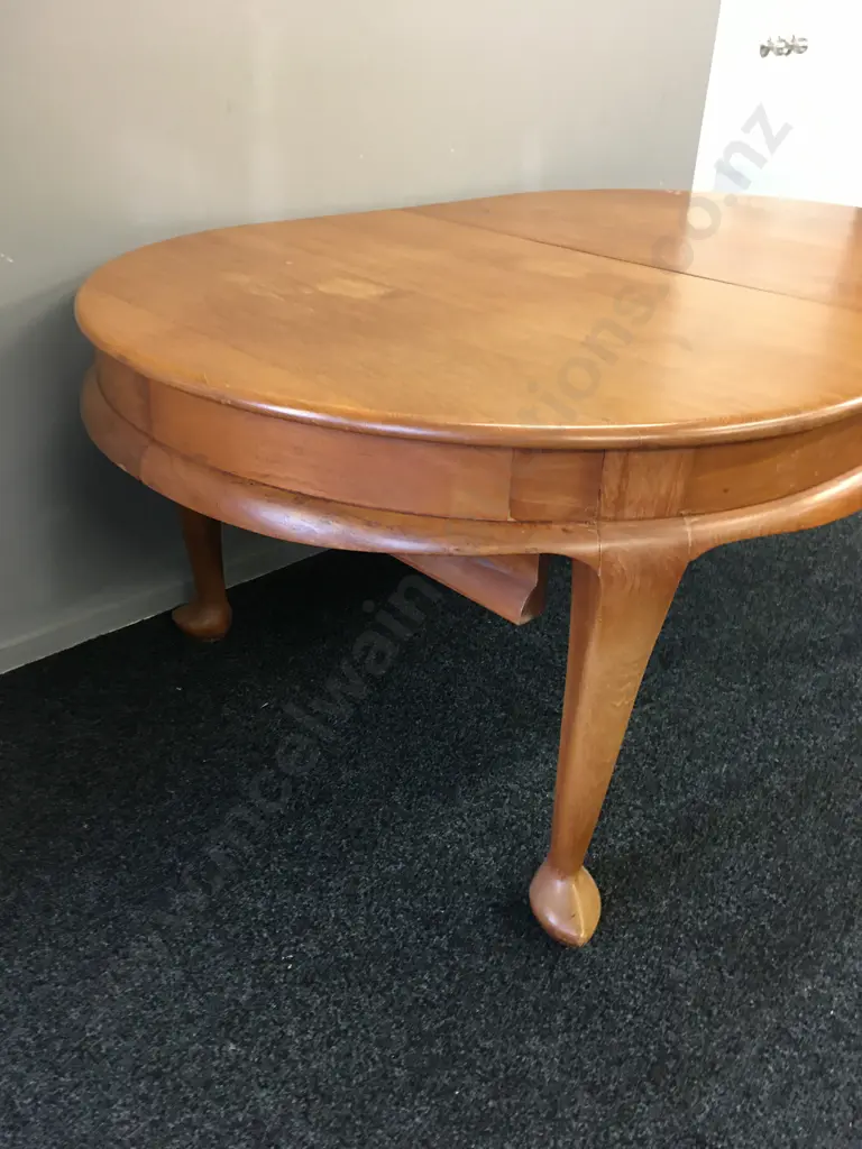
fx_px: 963
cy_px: 574
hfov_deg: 48.2
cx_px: 431
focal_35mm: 29
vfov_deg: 61.7
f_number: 2.2
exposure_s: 1/17
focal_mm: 4.15
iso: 100
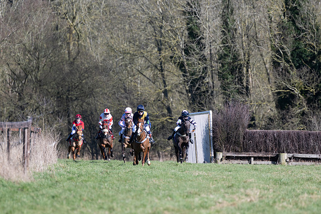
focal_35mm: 375
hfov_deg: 5.5
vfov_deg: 3.7
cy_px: 107
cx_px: 160
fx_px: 3342
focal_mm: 250
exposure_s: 1/1000
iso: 160
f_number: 4
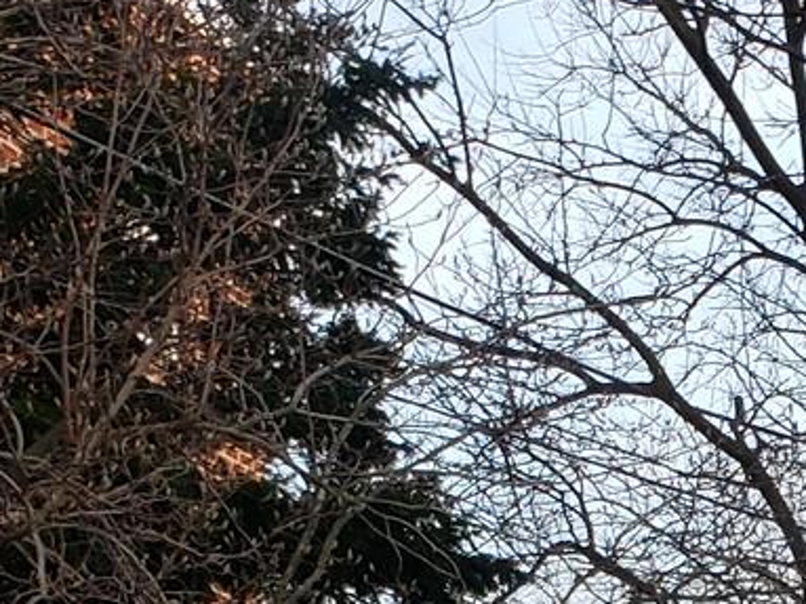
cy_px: 1048
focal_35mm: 139
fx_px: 3235
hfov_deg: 13.1
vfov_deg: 10.1
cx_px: 1330
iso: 64
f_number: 2.4
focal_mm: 4.3
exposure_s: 1/120
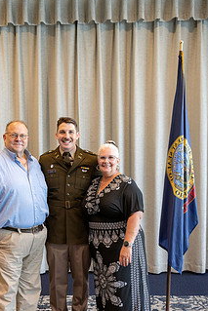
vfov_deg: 45.0
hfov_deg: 30.9
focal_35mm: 43
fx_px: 372
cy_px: 197
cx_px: 64
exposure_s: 1/125
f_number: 3.5
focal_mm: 30.5
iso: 200
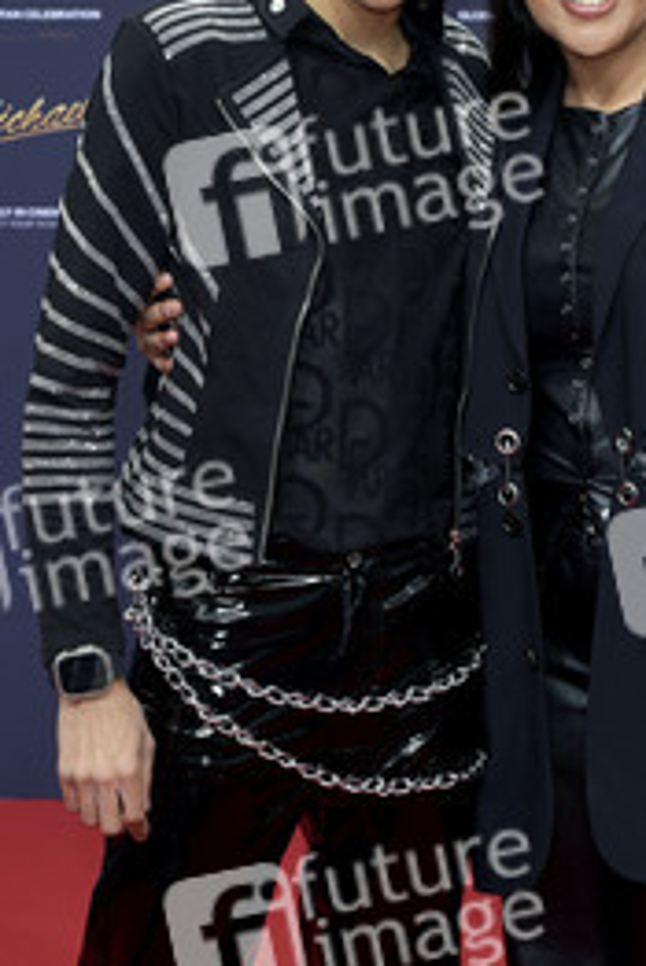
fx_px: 3199
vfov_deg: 17.2
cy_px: 365
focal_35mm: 119
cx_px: 461
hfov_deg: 11.5
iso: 400
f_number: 8
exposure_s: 1/250
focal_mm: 78
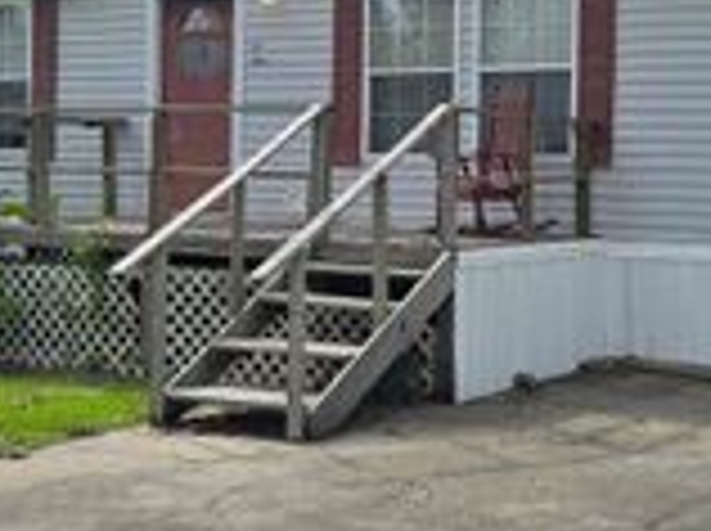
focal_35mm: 73
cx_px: 436
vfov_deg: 20.0
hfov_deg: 26.6
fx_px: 1497
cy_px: 169
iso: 25
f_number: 1.8
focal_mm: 5.4
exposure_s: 1/2094
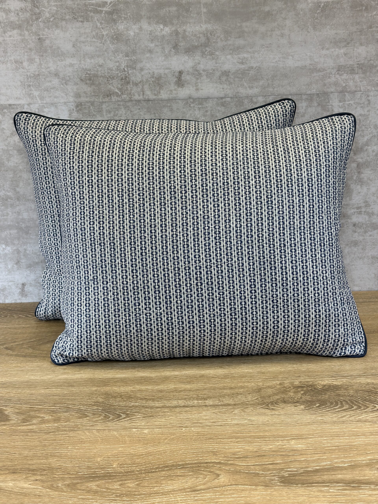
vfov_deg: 39.7
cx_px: 189
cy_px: 252
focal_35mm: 48
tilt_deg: -15.4
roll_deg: +2.4
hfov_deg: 30.3
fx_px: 699
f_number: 1.78
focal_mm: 6.86
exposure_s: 1/129
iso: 64
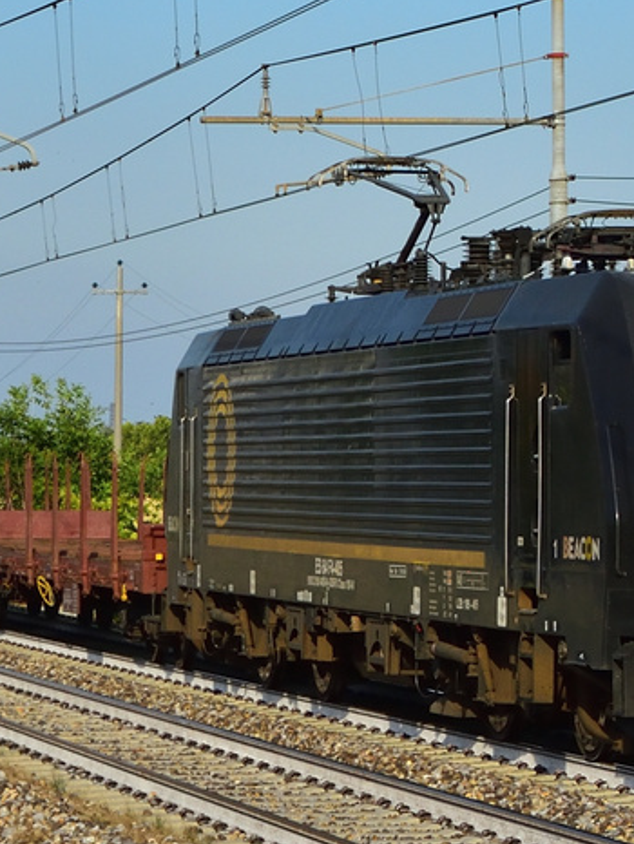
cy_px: 339
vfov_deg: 10.4
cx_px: -114
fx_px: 4636
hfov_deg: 7.8
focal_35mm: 190
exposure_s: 1/800
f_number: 7.1
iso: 250
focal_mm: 32
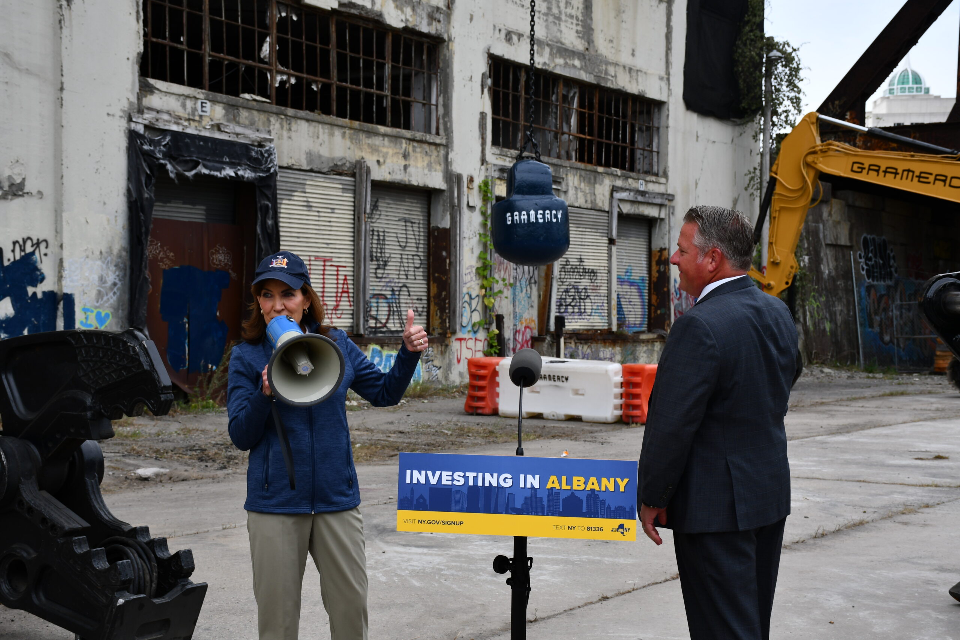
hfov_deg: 31.9
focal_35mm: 63
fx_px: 1680
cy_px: 320
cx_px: 480
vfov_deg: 21.6
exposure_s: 1/250
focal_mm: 42
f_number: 8
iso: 160
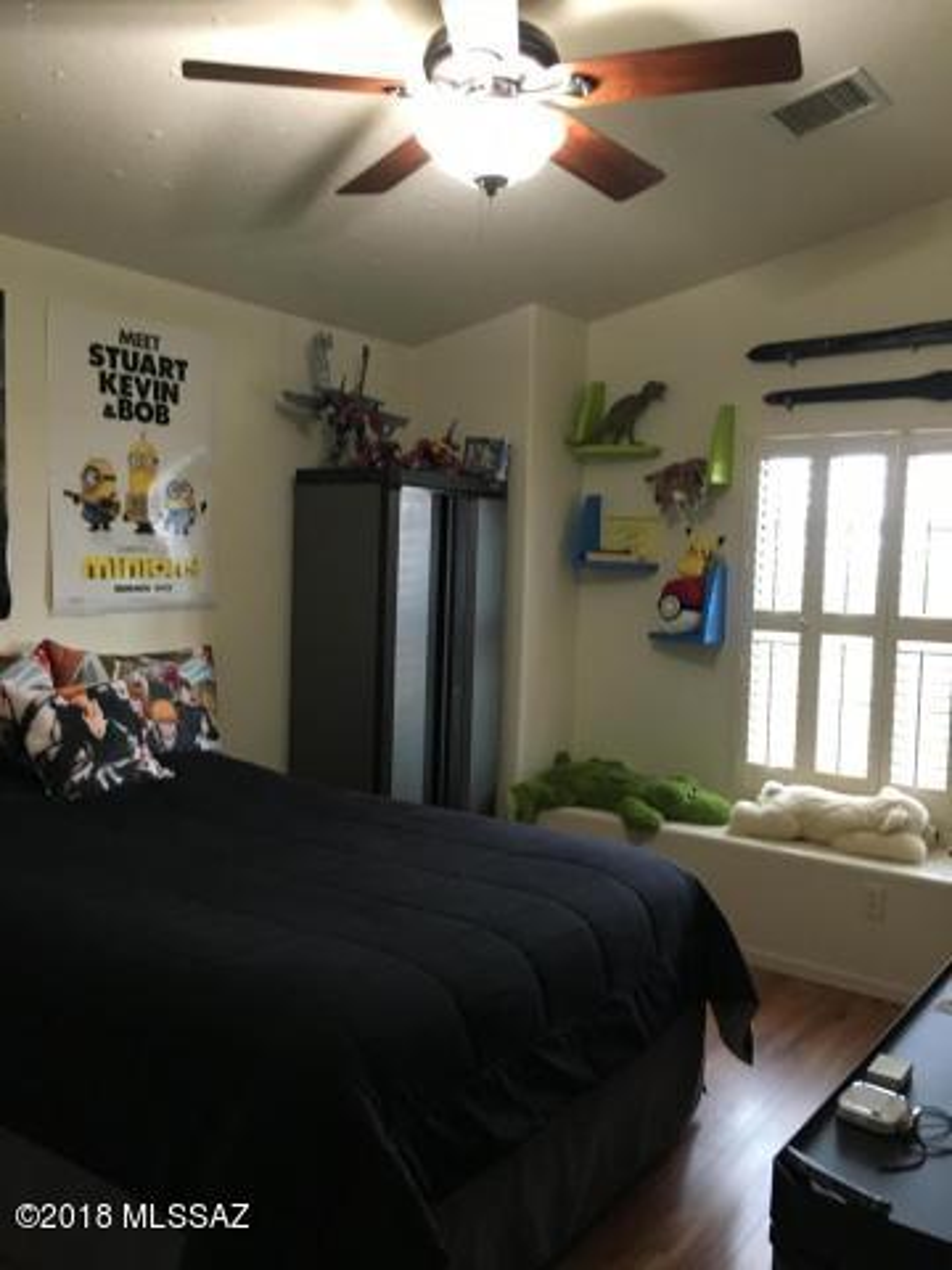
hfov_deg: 48.2
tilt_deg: -5.3
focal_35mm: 29
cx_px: 476
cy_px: 635
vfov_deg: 61.7
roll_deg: -1.0
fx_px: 1063
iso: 200
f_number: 2.2
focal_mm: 4.15
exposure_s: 1/24
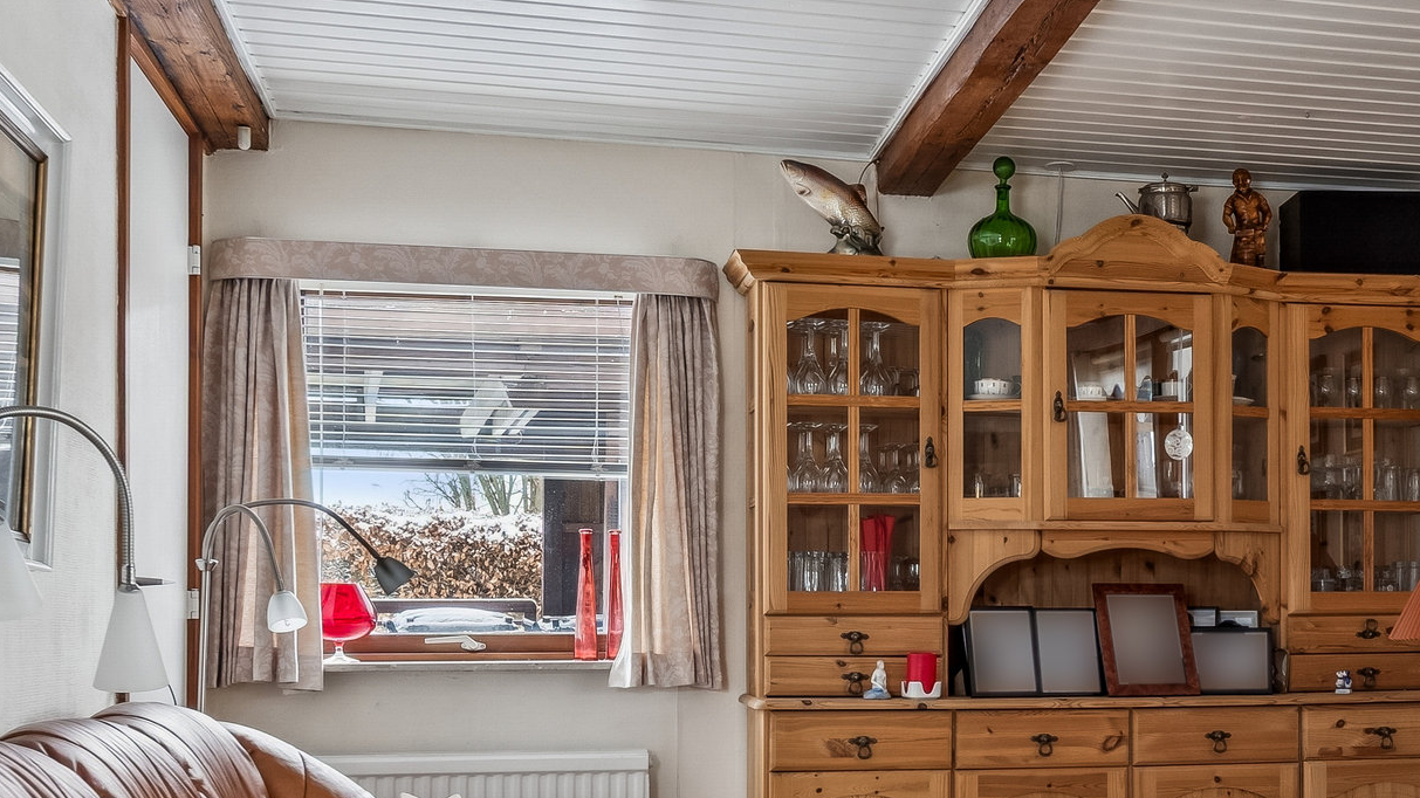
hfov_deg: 35.1
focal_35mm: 58
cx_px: 1058
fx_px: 2195
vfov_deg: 20.4
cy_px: 619
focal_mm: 15
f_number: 8
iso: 200
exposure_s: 1
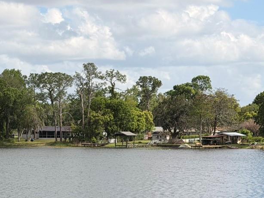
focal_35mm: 125
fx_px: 954
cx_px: -7
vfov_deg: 11.8
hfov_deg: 15.4
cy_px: 187
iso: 64
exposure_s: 1/5587
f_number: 1.78
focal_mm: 6.76
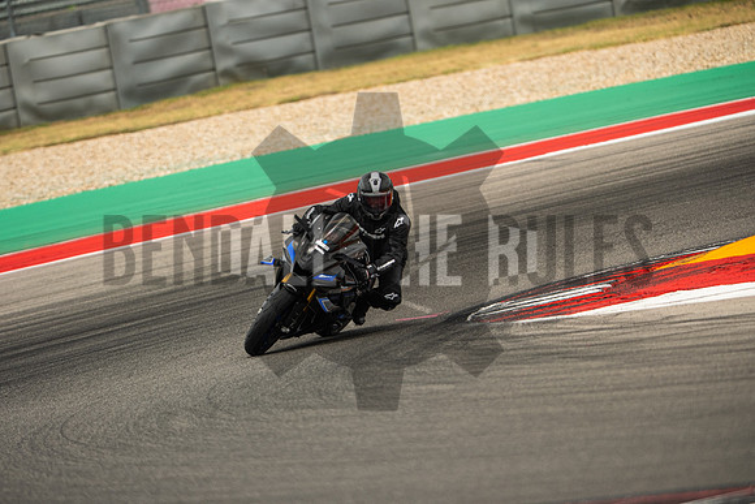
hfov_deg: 4.9
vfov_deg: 3.3
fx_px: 8810
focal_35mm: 420
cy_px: 252
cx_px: 378
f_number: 2.8
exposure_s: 1/2000
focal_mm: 280
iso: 320
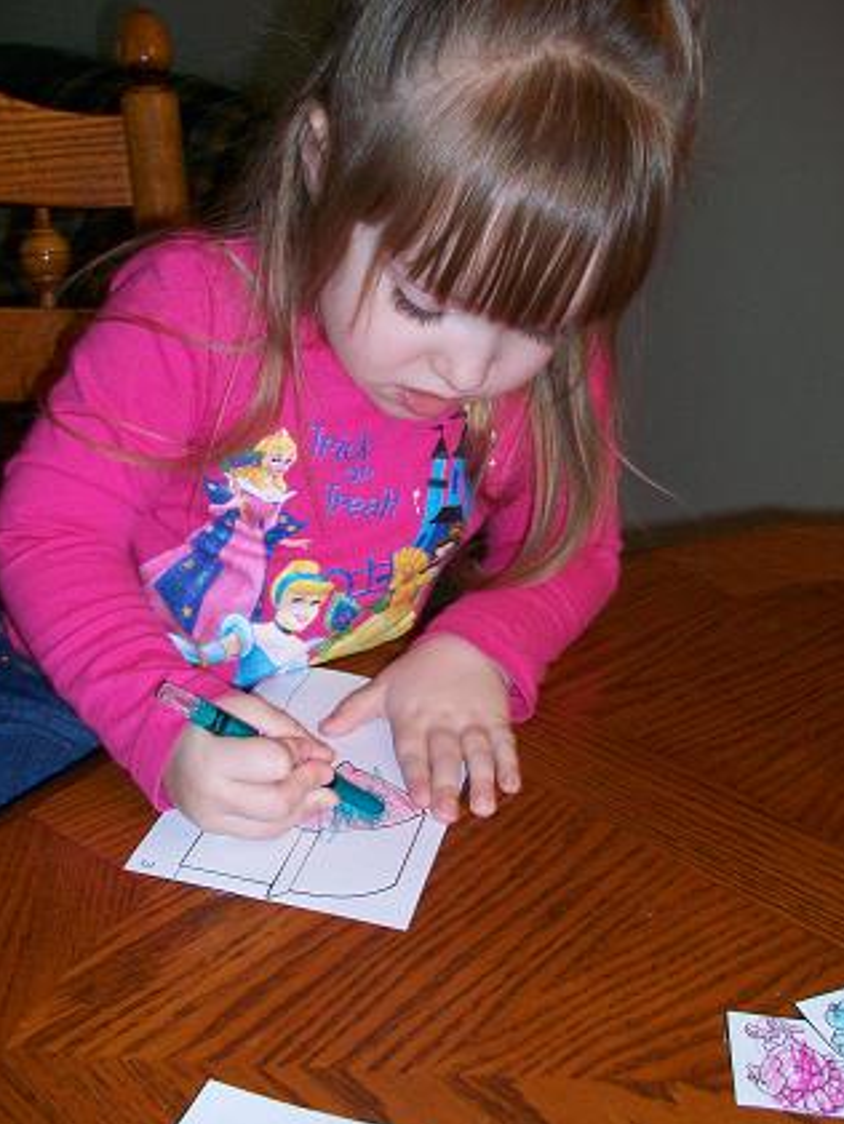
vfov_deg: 47.8
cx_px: 397
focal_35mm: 39
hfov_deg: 36.8
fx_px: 1267
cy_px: 591
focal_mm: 5.7
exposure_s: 1/60
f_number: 2.8
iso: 120
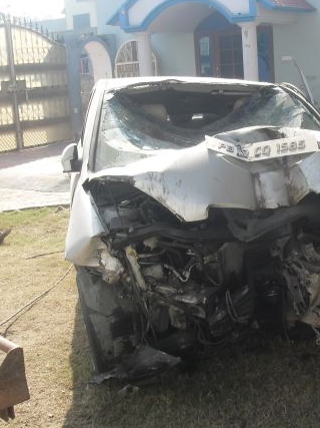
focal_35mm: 57
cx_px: 249
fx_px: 703
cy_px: 227
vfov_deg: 33.8
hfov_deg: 25.3
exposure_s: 1/60
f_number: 8.3
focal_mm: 6.3
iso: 80
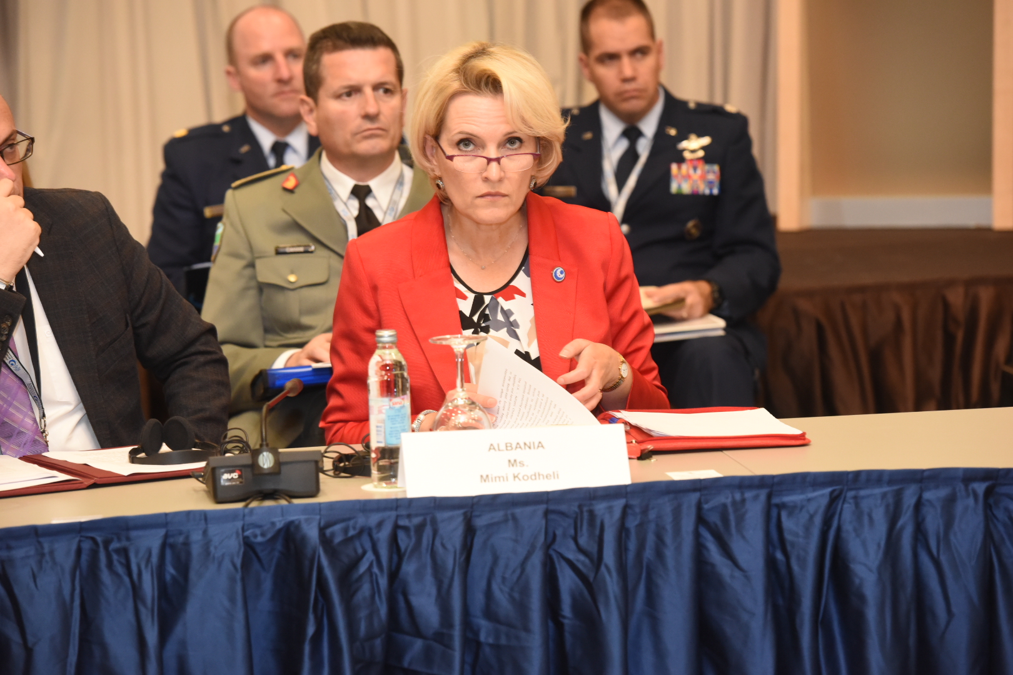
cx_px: 506
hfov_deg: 14.2
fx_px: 4080
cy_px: 338
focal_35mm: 145
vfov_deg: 9.5
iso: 3200
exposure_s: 1/80
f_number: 5.6
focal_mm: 145
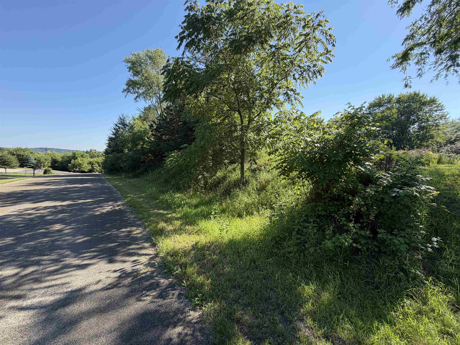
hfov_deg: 102.1
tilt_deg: -4.1
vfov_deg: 85.7
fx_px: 186
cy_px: 172
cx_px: 230
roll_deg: +0.1
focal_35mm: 14
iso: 40
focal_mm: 2.22
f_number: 2.2
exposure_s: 1/502
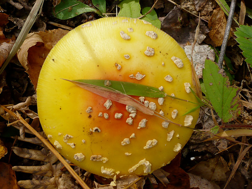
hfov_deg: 30.7
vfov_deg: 23.3
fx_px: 459
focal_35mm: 63
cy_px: 94
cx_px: 126
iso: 100
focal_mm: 10.3
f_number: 4.3
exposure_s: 1/250
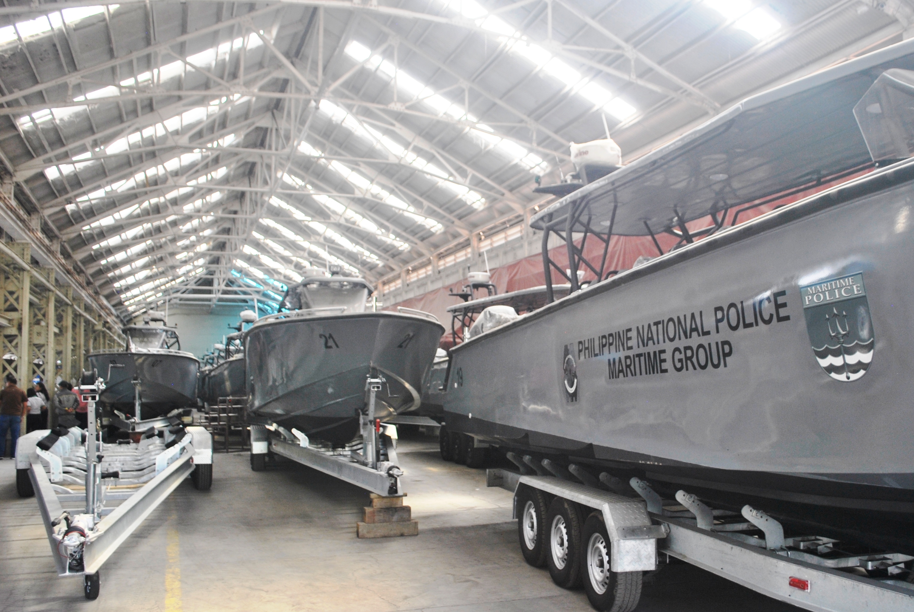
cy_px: 306
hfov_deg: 67.3
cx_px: 457
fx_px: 686
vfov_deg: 48.1
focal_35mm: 27
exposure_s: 1/60
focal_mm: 18
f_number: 4
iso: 200
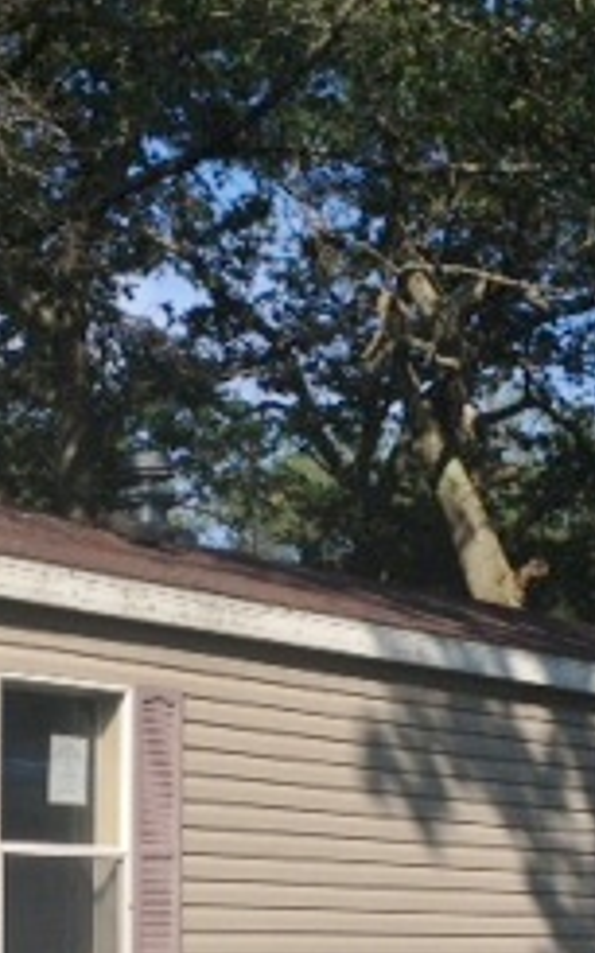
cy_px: 906
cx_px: 222
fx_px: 2518
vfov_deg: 20.9
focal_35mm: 97
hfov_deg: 13.5
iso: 50
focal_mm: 4.28
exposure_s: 1/2208
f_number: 2.4
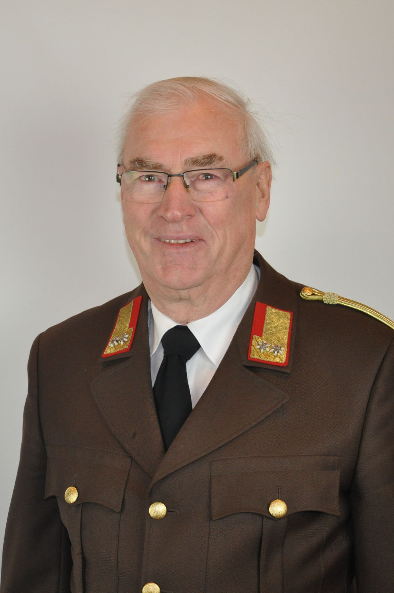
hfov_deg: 29.8
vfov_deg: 43.7
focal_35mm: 45
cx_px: 197
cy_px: 296
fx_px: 741
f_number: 4.2
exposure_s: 1/125
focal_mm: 30
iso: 800
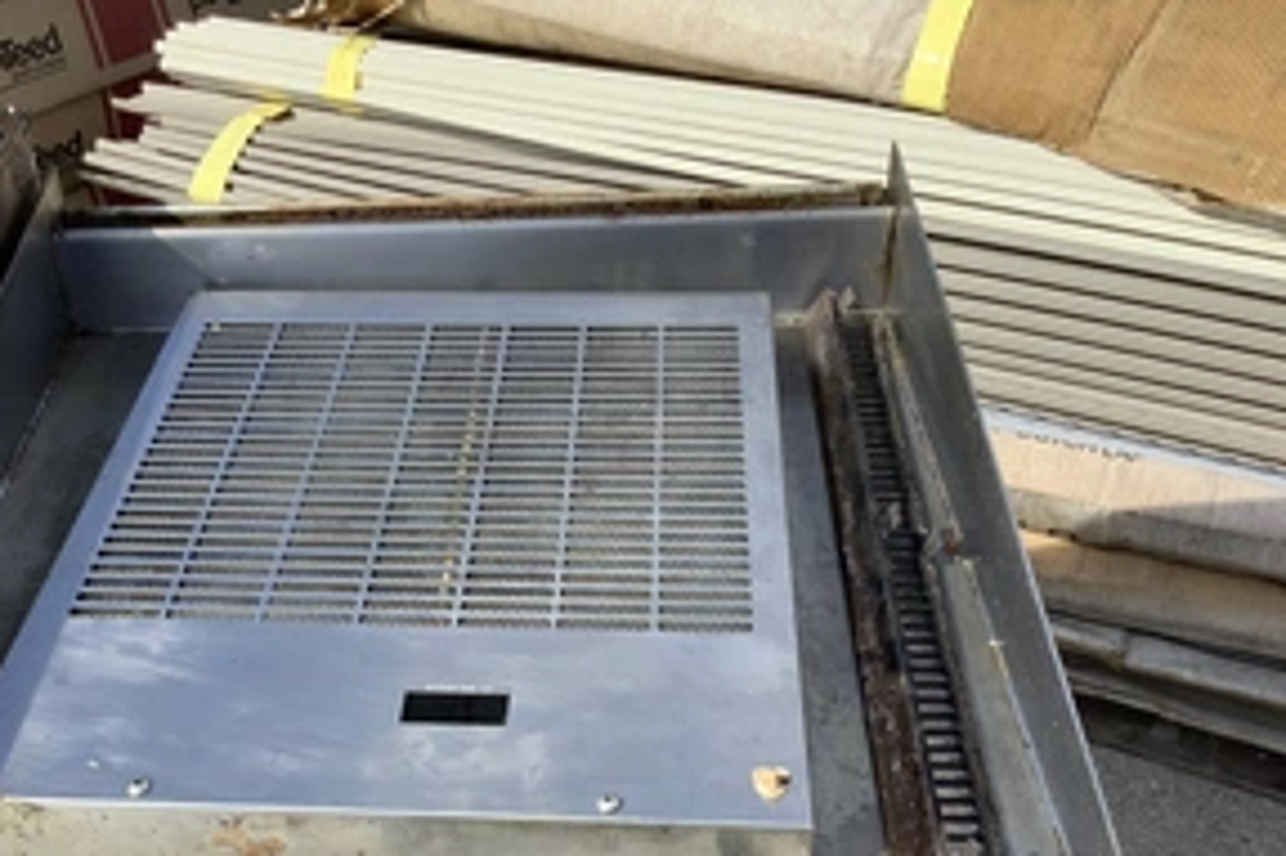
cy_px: 645
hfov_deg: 43.3
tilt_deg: -39.6
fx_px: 1607
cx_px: 497
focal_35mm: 45
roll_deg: +2.9
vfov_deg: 29.4
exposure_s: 1/586
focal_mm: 3.3
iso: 25
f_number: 2.4
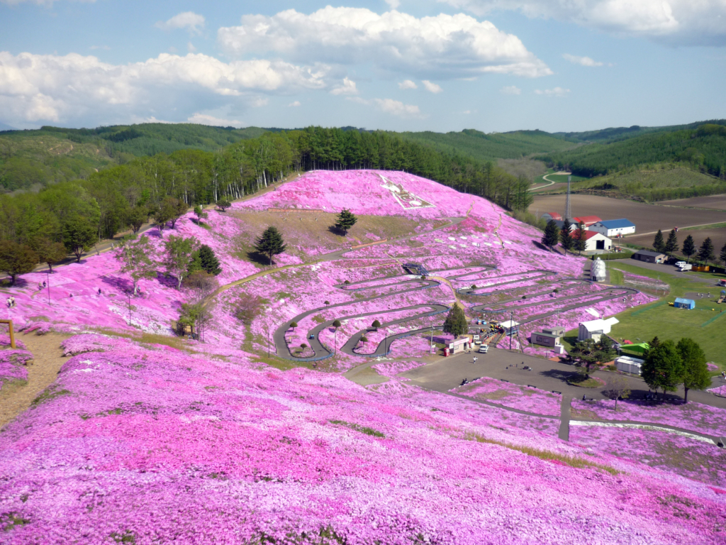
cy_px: 272
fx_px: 692
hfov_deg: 55.4
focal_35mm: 33
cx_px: 363
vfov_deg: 42.9
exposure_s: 1/160
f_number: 8
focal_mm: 5.5
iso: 100
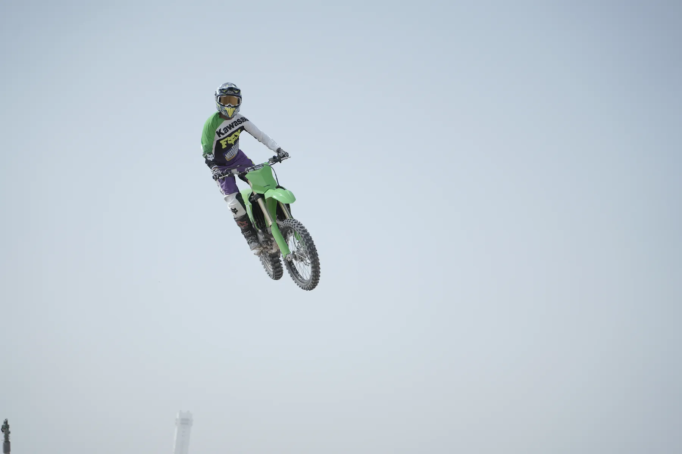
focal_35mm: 68
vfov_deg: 20.0
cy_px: 227
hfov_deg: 29.7
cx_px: 341
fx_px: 1288
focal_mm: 68
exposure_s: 1/2500
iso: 160
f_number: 2.8
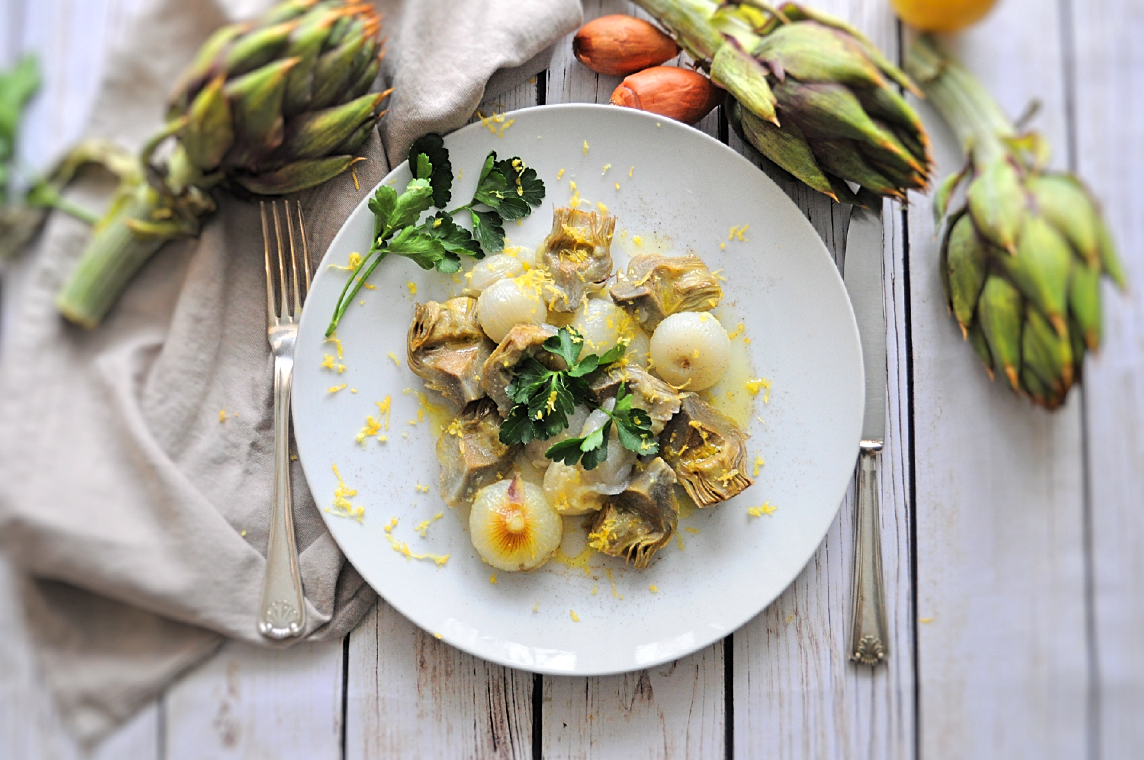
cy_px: 380
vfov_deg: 31.8
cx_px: 572
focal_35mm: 42
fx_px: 1333
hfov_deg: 46.4
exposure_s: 1/30
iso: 1100
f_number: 4.5
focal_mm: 28
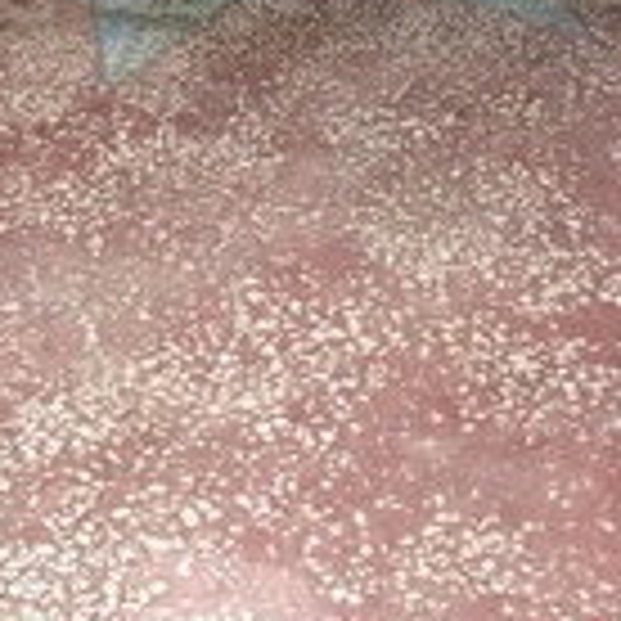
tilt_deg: -12.8
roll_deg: +2.7
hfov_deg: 18.9
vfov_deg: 16.2
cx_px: 234
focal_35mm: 92
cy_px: -464
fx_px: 1867
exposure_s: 1/328
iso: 32
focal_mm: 4.15
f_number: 2.2
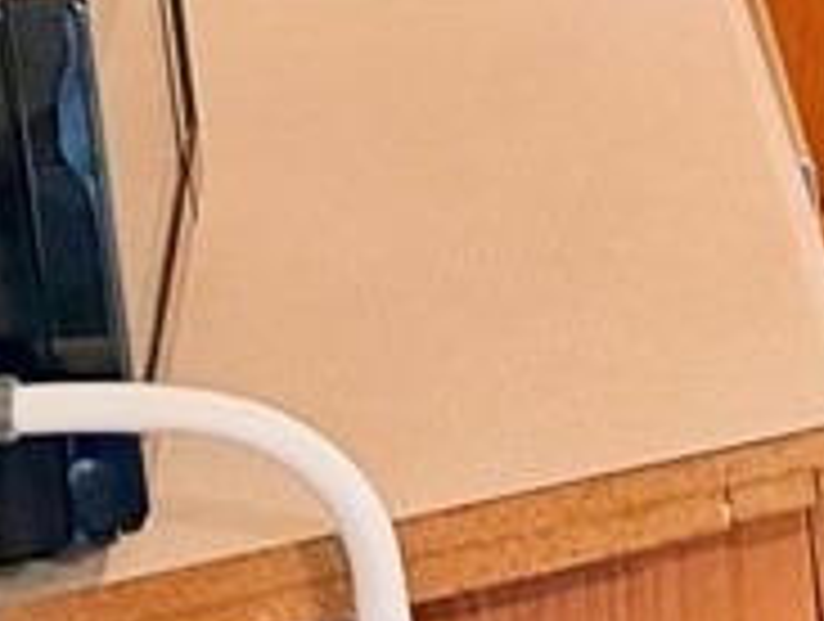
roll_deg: +0.4
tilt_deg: -10.3
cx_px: 2265
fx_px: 3196
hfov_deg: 11.1
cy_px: -472
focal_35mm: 134
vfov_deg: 10.5
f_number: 1.78
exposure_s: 1/60
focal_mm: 6.76
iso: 500
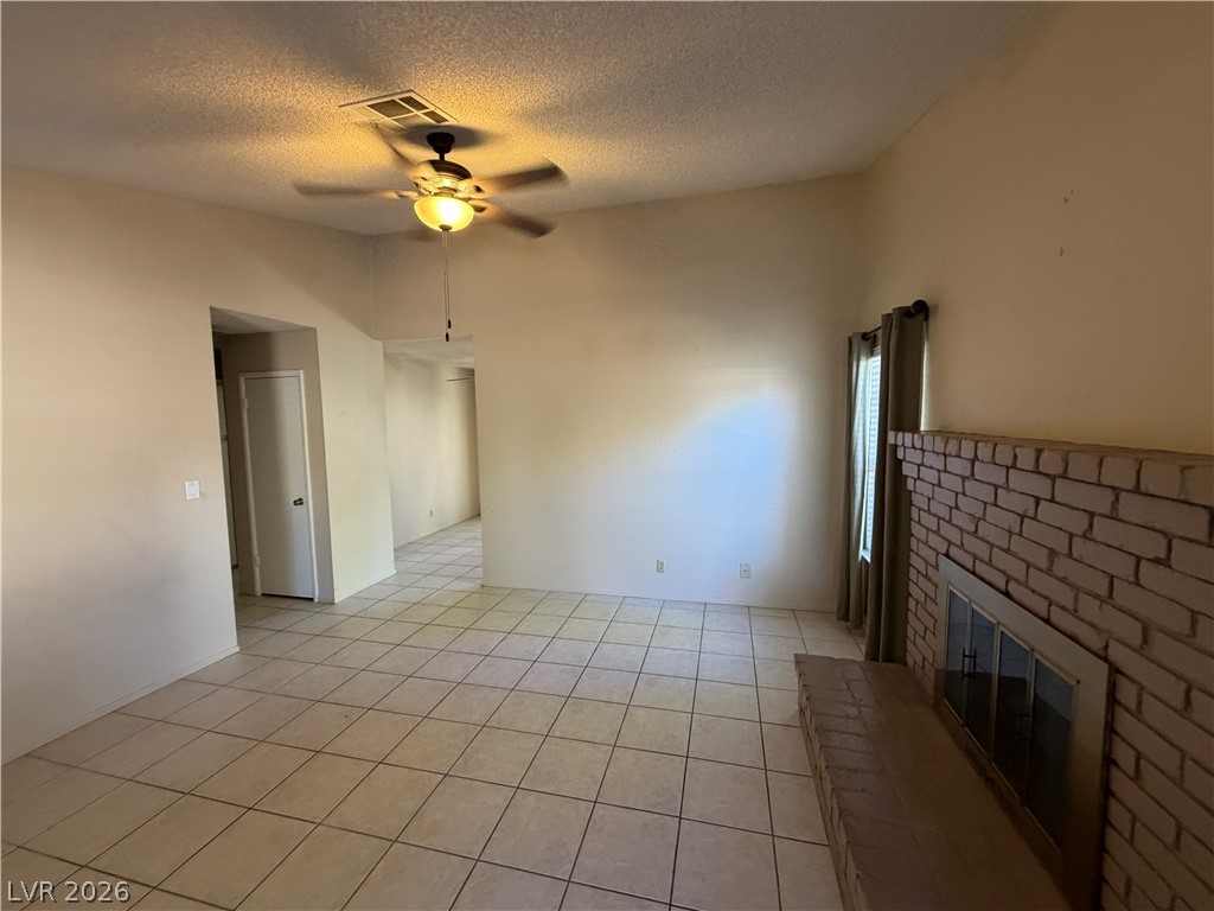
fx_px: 491
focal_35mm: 14
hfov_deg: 102.1
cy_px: 456
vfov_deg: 85.7
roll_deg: +0.0
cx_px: 607
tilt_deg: -5.6
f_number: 2.2
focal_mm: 2.22
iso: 400
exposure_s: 1/60
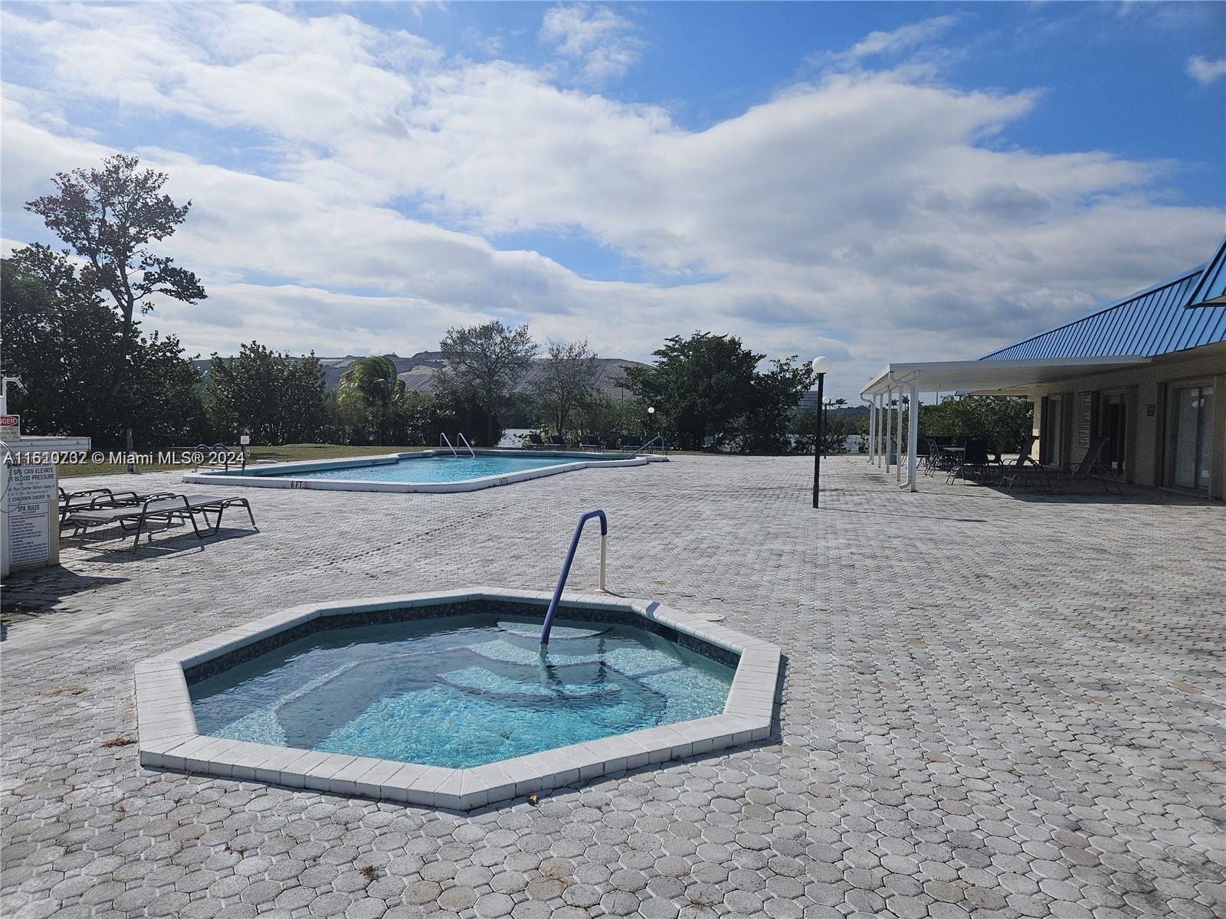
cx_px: 613
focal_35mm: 23
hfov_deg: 73.9
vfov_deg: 58.9
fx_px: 815
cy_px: 460
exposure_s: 1/5300
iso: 25
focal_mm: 5.4
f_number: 1.8
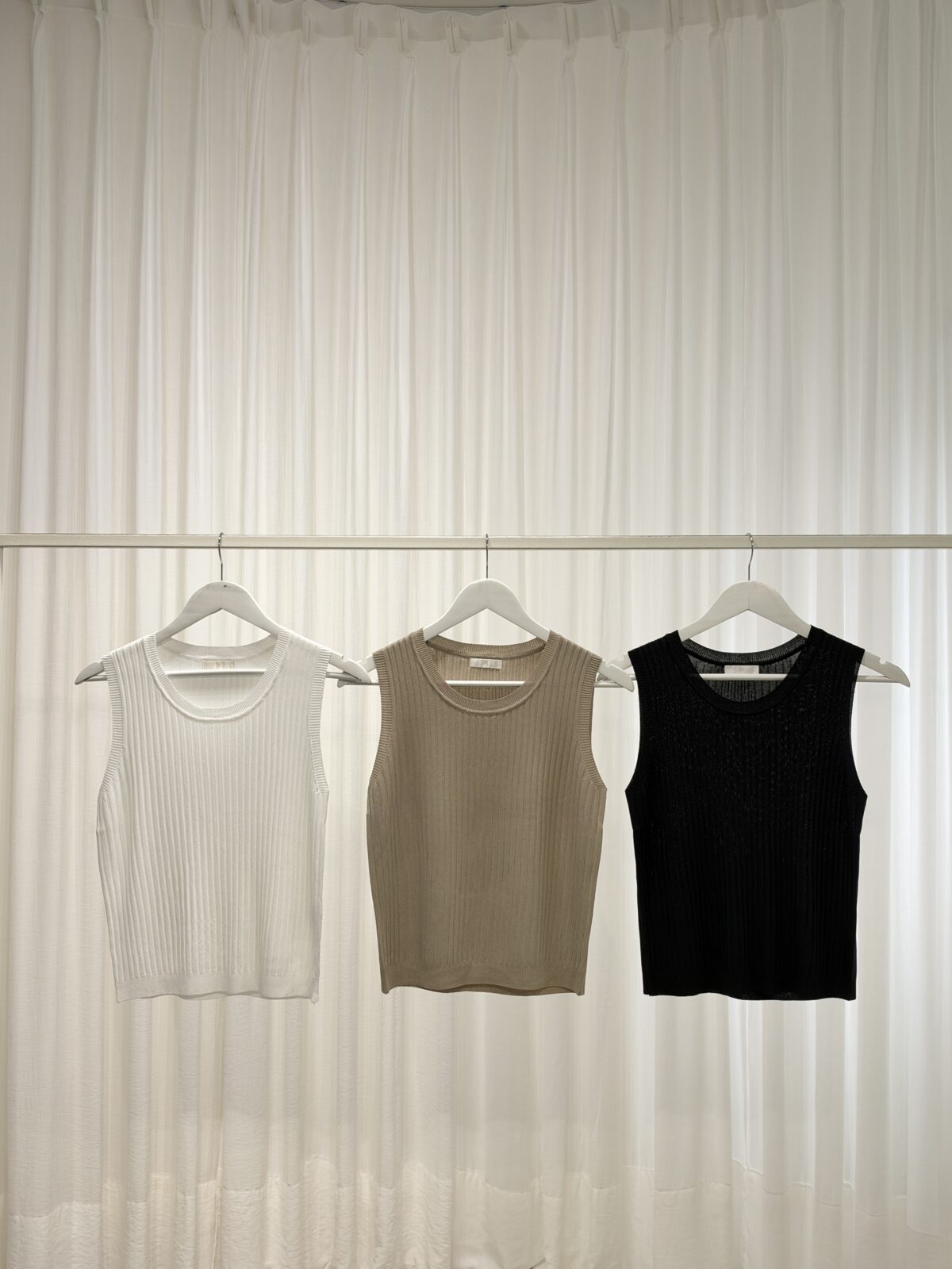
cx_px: 476
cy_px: 634
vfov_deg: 54.0
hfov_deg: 41.8
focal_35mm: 34
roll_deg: -0.6
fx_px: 1247
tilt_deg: +2.2
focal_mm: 6.93
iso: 125
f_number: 1.8
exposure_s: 1/121
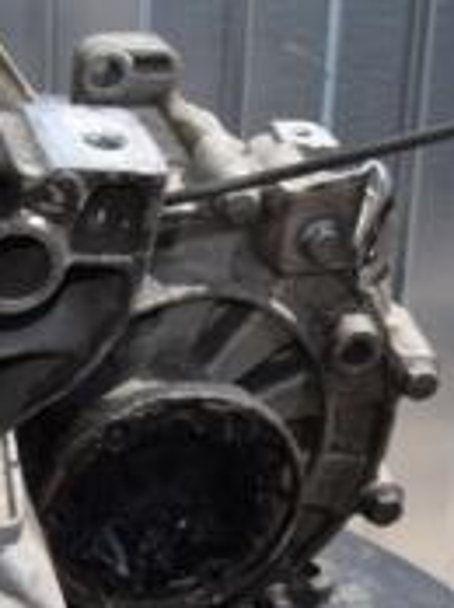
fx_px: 2185
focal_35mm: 125
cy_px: 447
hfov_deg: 11.3
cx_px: -276
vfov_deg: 15.8
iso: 800
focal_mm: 25
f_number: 22
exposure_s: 1/200
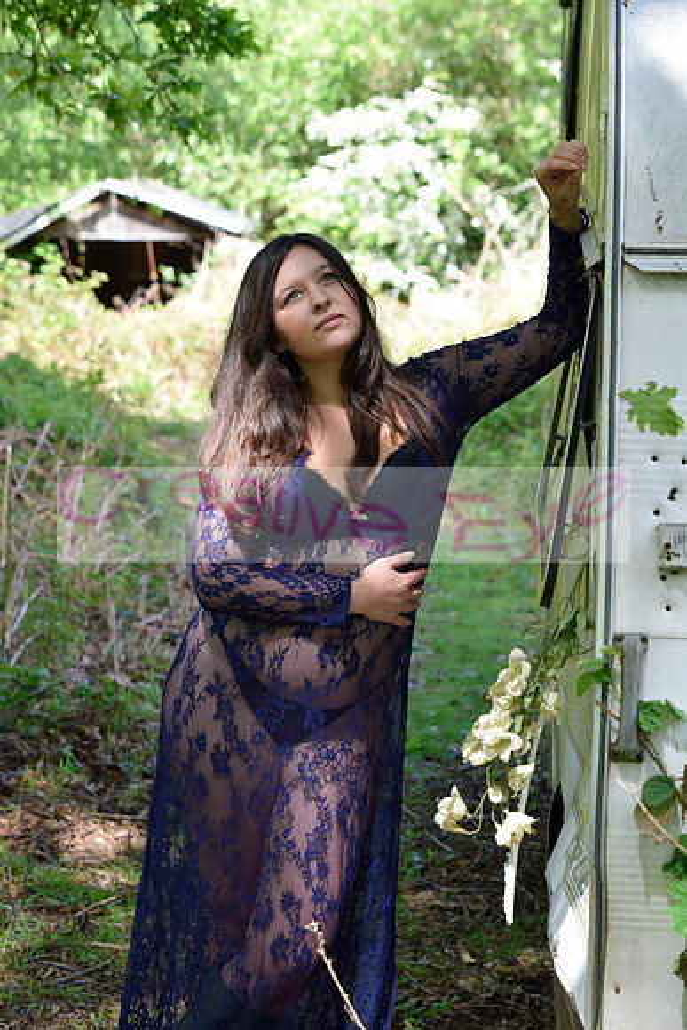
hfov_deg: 13.0
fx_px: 3004
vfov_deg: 19.5
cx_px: 344
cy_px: 515
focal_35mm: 105
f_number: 5
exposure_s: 1/400
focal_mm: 70
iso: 400
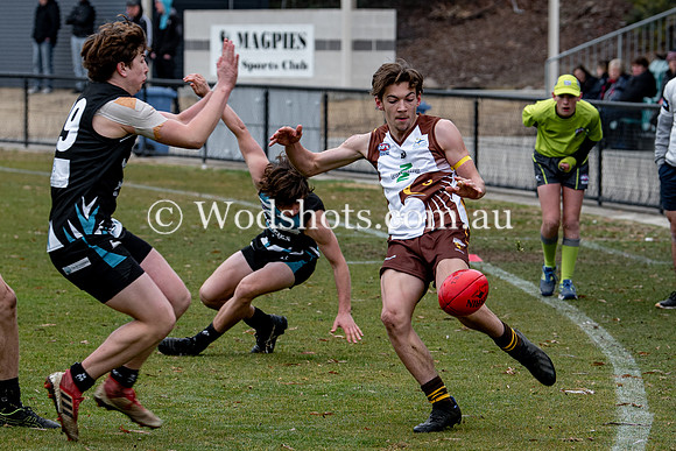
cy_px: 250
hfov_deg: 7.3
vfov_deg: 4.9
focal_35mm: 282
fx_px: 5290
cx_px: 399
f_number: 4
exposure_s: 1/800
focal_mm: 116
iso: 320
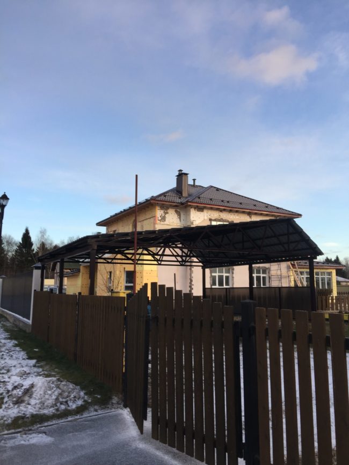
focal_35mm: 29
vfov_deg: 61.7
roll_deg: -2.6
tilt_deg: +10.4
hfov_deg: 48.2
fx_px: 390
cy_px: 232
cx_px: 174
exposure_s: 1/237
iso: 32
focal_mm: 4.15
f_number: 2.2
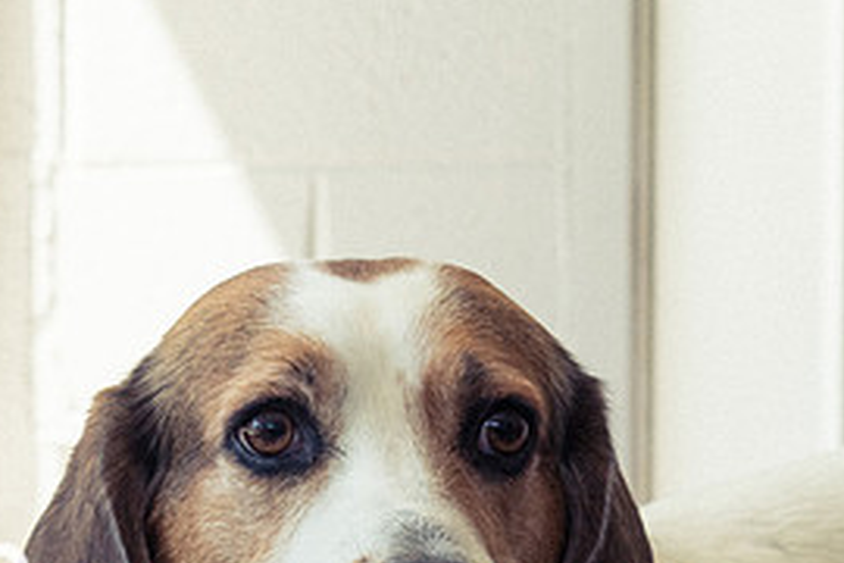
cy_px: 568
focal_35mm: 195
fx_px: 4571
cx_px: 483
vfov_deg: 7.0
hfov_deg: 10.5
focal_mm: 55
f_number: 7.1
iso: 400
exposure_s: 1/200
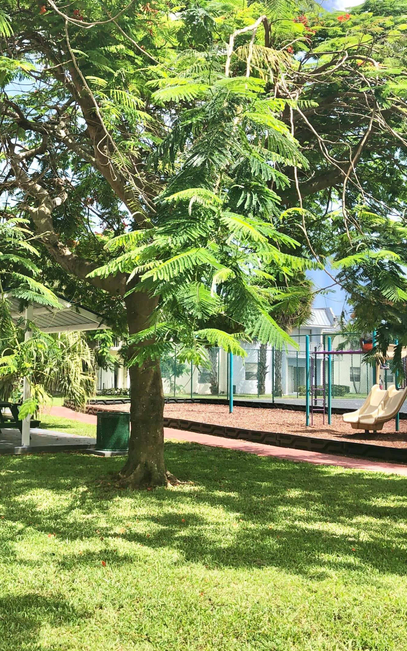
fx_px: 710
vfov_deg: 49.3
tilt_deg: +3.2
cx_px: 129
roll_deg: -1.7
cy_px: 325
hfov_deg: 31.7
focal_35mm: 40
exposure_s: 1/867
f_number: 1.8
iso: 20
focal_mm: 3.99
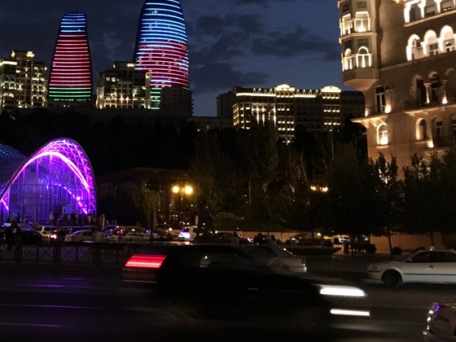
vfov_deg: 27.2
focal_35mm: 53
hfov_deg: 35.1
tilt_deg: +10.6
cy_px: 92
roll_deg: -1.5
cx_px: 98
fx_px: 698
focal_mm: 4.15
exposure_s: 1/17
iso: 500
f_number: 2.2
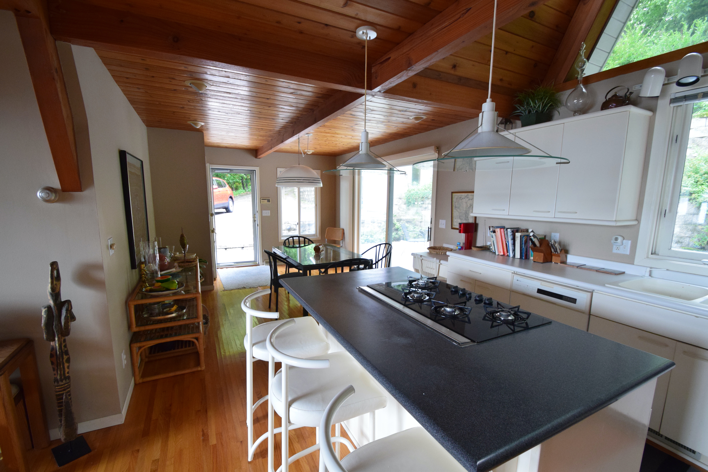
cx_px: 354
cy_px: 236
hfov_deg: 100.4
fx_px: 295
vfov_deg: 77.3
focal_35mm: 15
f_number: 6.3
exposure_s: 1/60
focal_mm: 10
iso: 1600
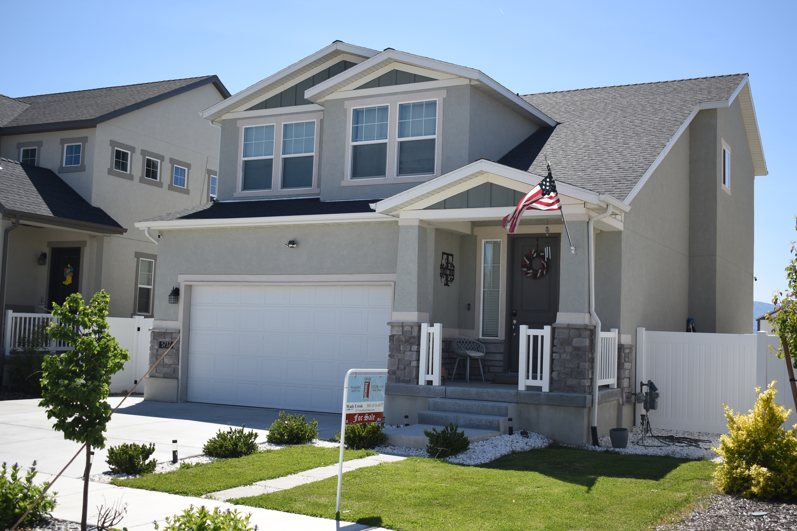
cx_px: 398
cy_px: 266
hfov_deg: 46.4
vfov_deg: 31.9
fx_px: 930
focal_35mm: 42
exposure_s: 1/640
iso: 100
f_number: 4.2
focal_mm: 28
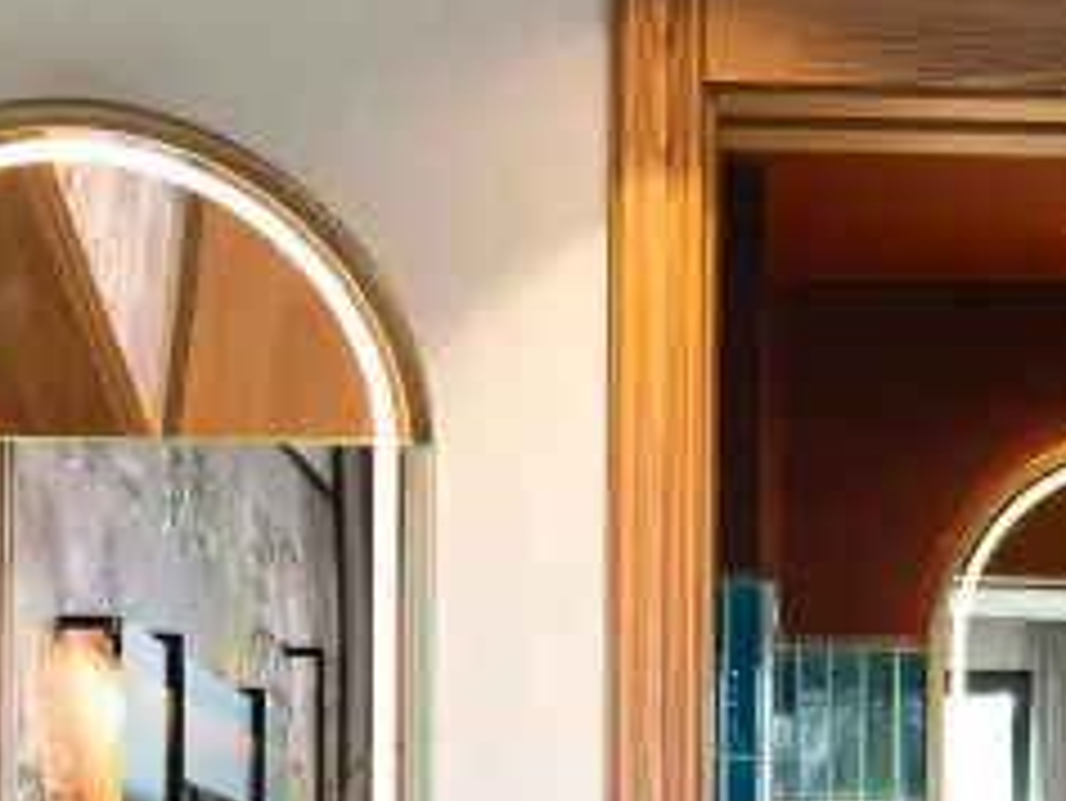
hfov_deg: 18.2
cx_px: 1169
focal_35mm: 104
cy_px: 1116
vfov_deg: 13.6
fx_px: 3204
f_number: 3.5
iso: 800
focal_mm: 20
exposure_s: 1/80
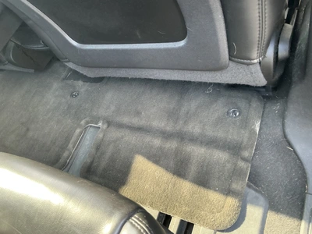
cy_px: 117
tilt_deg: -52.0
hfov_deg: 63.4
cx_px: 156
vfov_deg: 49.7
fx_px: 252
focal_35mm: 28
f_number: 1.8
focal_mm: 3
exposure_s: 1/60
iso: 100
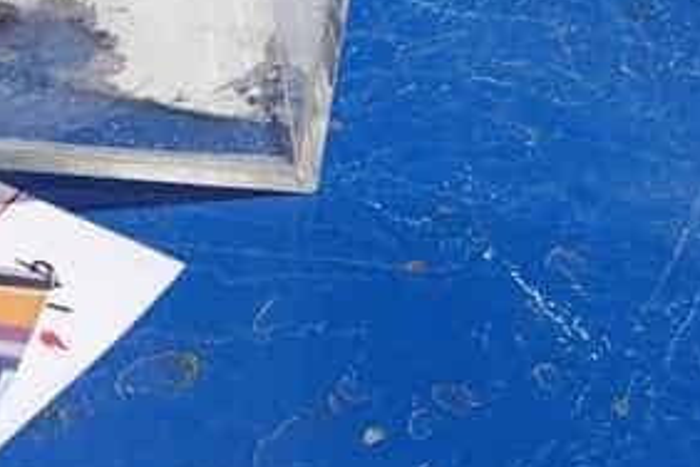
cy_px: -137
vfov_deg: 9.1
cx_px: -442
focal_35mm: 149
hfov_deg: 12.8
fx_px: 2897
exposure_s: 1/160
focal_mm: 13.4
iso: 125
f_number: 4
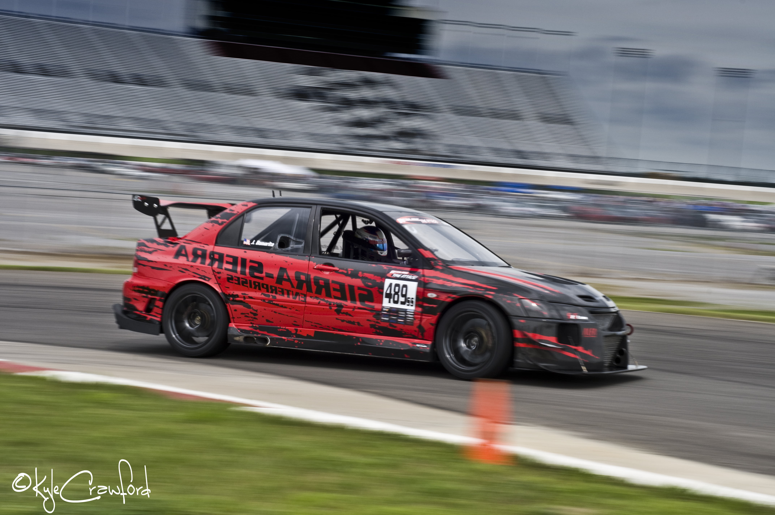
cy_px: 258
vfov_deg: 18.1
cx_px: 388
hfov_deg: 27.0
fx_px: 1613
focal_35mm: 75
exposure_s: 1/60
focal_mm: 50
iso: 100
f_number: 16
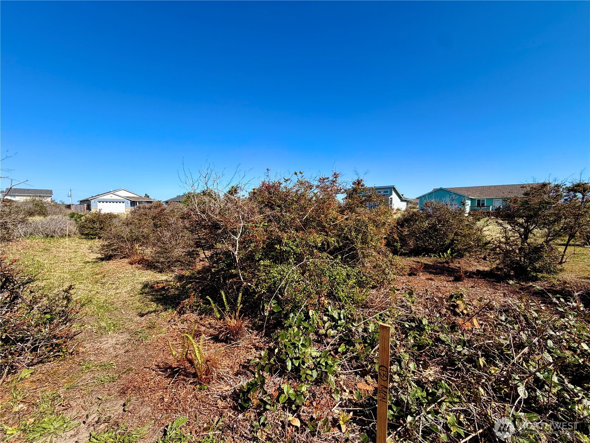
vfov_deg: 85.7
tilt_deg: -3.2
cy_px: 222
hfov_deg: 102.1
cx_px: 295
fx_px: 239
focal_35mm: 14
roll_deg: +0.5
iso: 25
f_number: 2.2
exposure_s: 1/770
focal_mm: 2.22
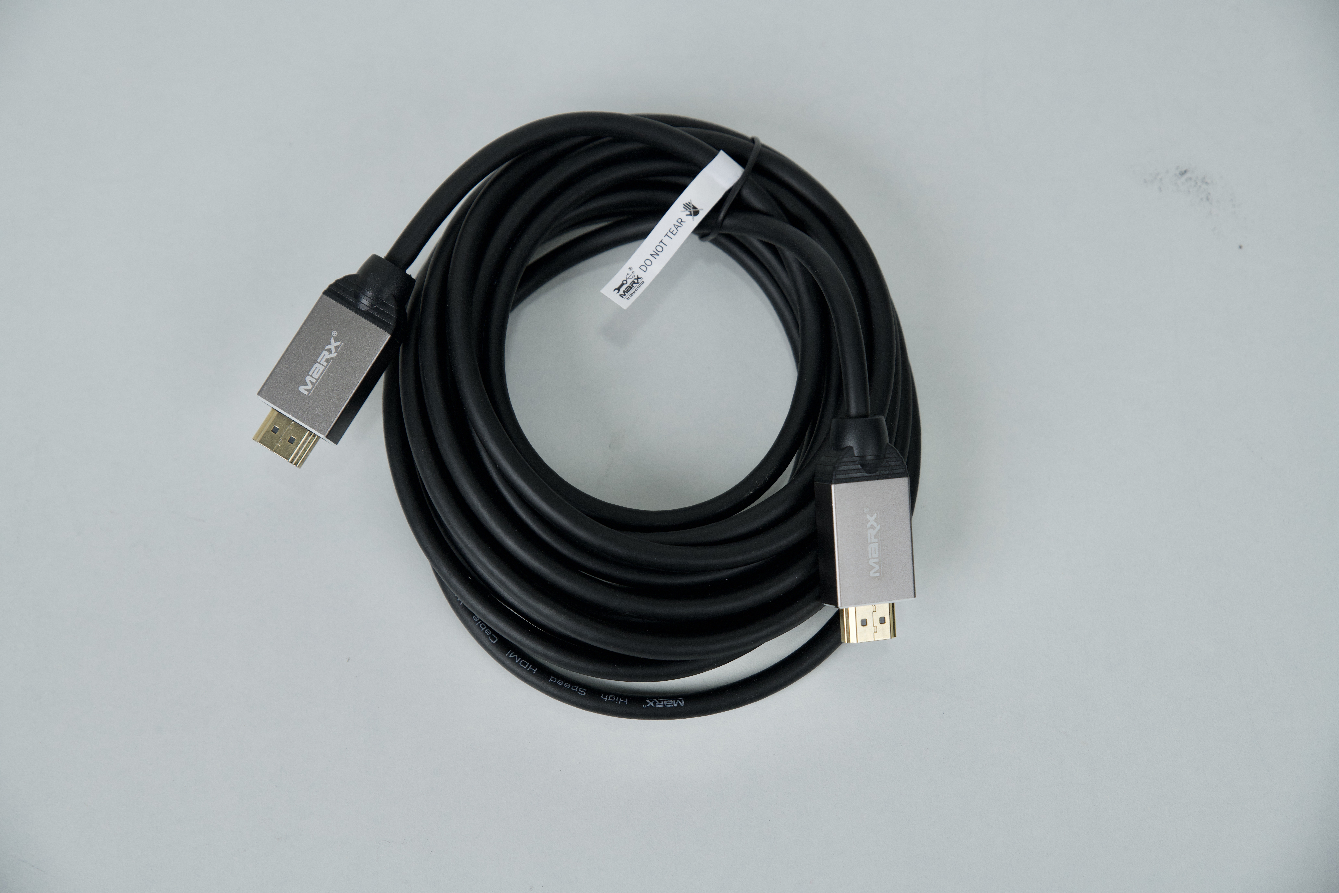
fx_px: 2603
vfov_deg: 19.5
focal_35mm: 70
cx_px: 670
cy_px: 446
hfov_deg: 28.8
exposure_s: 1/160
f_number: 5
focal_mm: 70
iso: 400
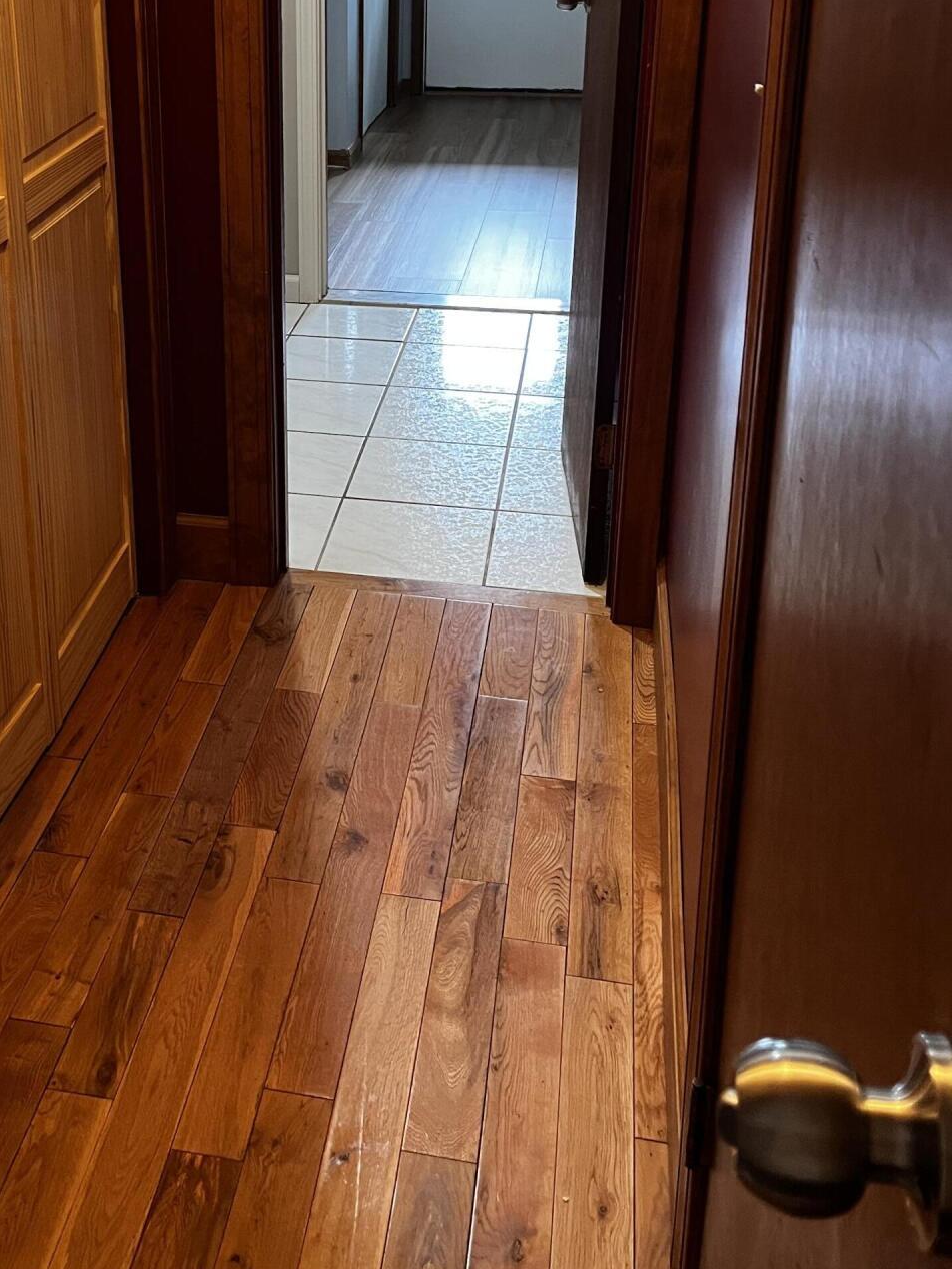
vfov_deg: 44.2
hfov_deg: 34.4
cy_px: 308
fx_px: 1503
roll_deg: +1.3
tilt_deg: -17.5
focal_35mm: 41
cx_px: 237
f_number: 1.6
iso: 250
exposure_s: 1/60
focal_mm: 5.1
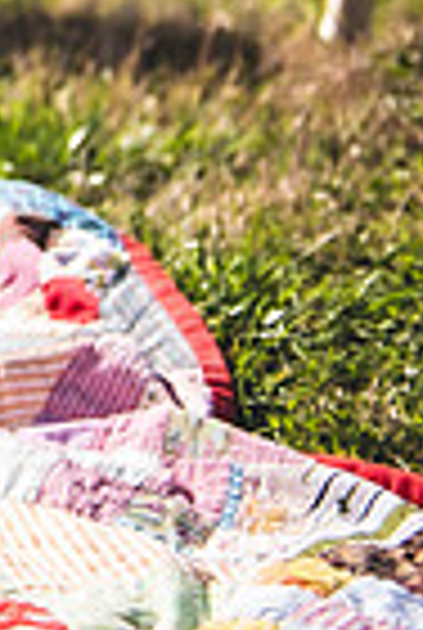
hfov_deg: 7.7
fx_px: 2753
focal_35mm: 157
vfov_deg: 12.6
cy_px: -232
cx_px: -801
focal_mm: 38
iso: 100
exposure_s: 1/2500
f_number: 2.8
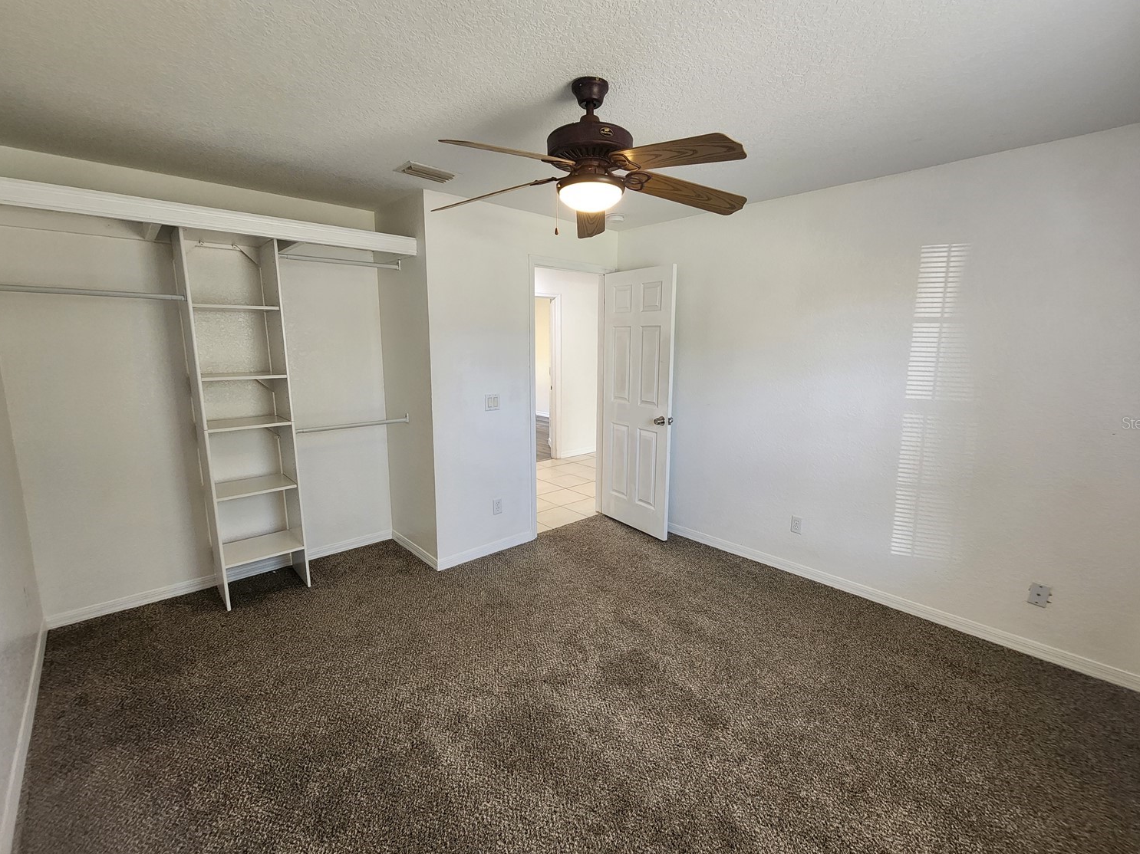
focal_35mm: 14
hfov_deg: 102.1
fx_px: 461
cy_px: 422
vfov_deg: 85.7
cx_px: 581
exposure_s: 1/60
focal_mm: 2.2
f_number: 2.2
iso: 250
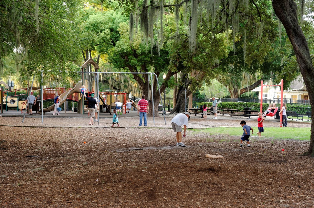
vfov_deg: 19.4
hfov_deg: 28.9
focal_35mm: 70
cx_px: 157
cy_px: 104
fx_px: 610
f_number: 7.1
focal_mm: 70
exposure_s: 1/60
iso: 800
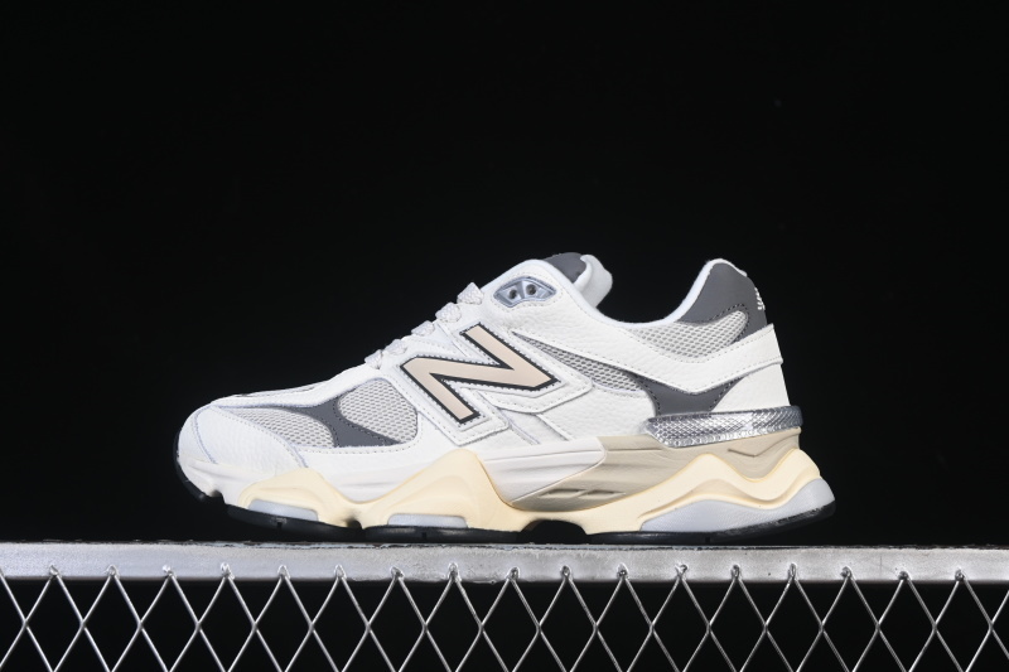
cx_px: 504
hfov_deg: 27.0
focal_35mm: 75
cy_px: 336
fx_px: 2102
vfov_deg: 18.2
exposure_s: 1/80
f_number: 8
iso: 160
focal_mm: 50
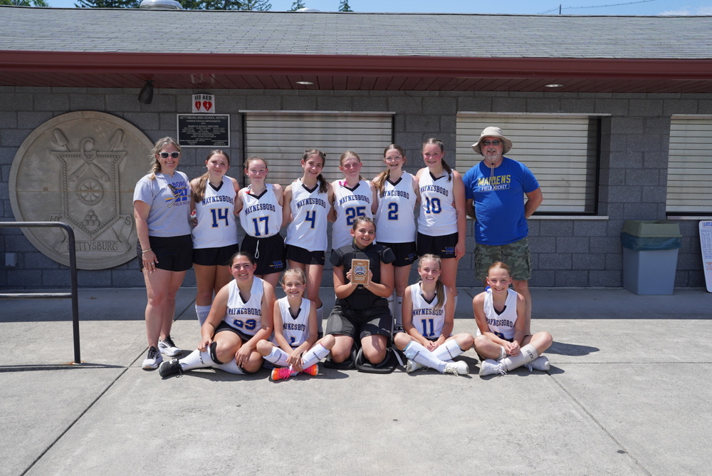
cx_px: 356
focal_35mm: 35
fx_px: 693
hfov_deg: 54.4
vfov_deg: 37.9
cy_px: 238
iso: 100
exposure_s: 1/800
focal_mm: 35
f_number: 4.5
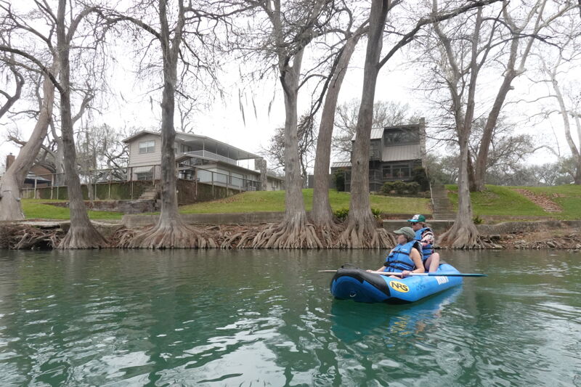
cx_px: 290
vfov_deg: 53.1
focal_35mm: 24
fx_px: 387
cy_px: 194
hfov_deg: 73.8
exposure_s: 1/250
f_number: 11
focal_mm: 9
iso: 1600
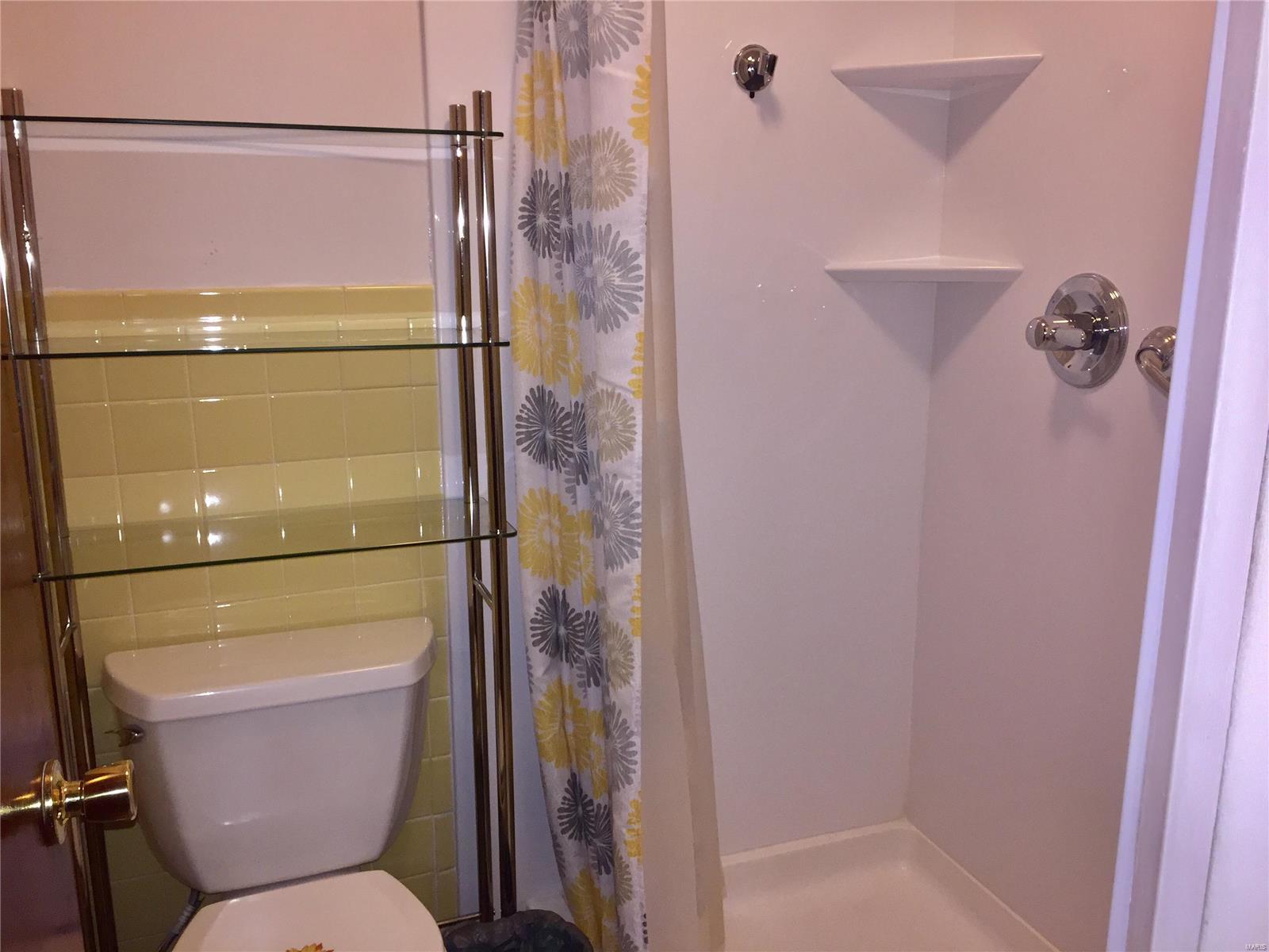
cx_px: 634
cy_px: 476
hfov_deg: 61.7
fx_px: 1063
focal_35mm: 29
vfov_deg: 48.2
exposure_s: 1/30
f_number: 2.2
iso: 100
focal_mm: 4.15
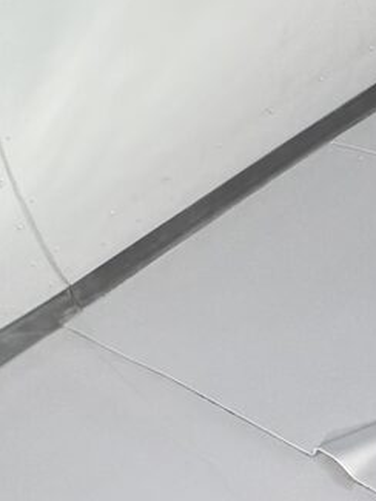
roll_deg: +11.4
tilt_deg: +4.9
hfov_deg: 11.7
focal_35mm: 118
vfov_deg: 14.2
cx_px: -284
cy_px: -473
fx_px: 1708
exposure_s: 1/162
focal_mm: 6.76
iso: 64
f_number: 1.78
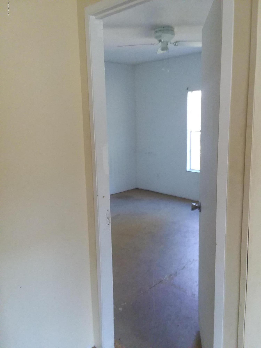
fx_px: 292
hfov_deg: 48.2
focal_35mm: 29
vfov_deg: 61.7
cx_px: 130
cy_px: 174
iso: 160
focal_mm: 2.47
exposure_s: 1/15
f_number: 1.9
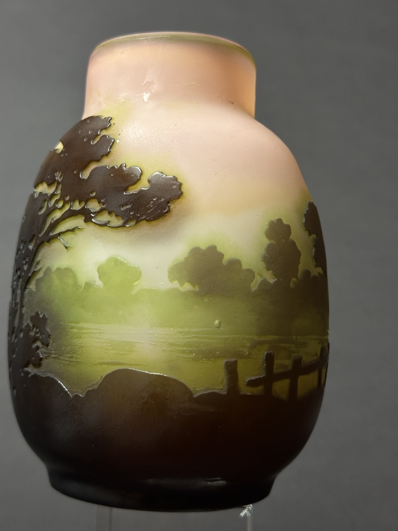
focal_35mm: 48
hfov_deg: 30.3
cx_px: 199
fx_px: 736
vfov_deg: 39.7
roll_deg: -2.2
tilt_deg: +5.4
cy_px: 266
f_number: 1.78
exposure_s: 1/33
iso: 400
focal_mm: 6.86
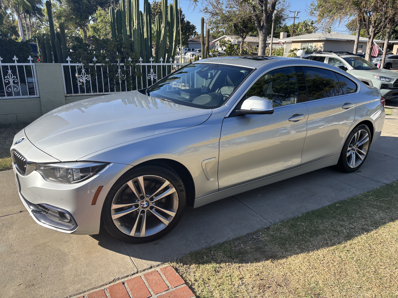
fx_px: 299
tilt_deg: -17.5
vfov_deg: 53.1
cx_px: 199
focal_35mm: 26
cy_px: 149
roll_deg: -1.1
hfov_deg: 67.3
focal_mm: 5.96
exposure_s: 1/1295
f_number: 1.6
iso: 50
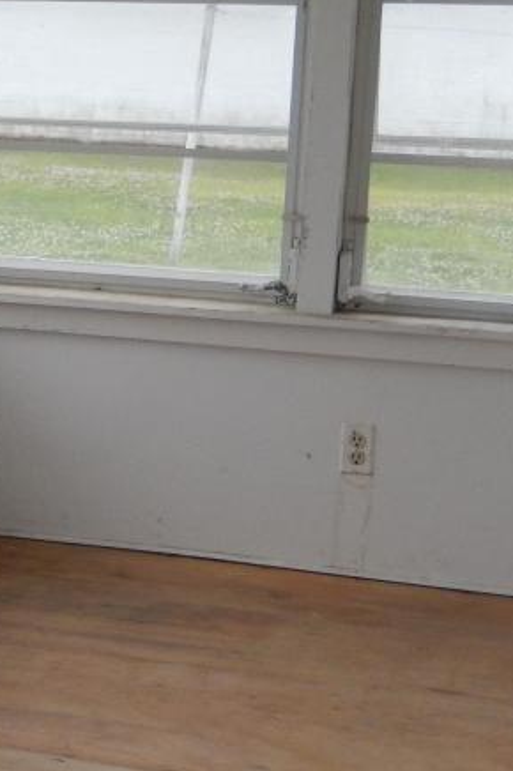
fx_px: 1884
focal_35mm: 88
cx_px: -182
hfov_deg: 14.7
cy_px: 435
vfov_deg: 23.1
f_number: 4
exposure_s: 1/250
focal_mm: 6.5
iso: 280
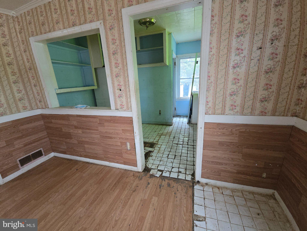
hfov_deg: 106.2
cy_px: 116
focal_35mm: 13
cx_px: 154
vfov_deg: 89.9
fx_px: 115
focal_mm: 2.2
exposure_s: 1/60
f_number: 2.2
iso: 1000
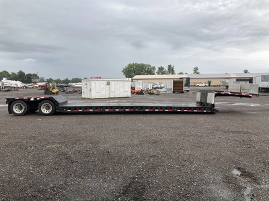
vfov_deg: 48.2
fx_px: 225
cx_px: 134
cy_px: 100
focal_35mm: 29
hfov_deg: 61.7
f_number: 1.8
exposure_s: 1/397
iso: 25
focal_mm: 3
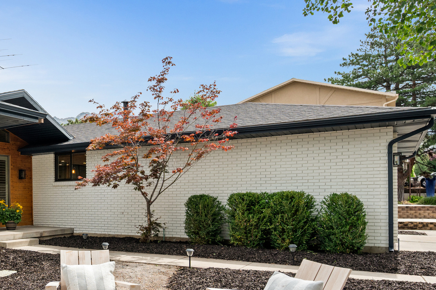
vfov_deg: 37.3
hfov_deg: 50.4
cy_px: 201
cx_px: 74
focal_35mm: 35
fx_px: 424
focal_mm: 19
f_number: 7.1
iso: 500
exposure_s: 1/640
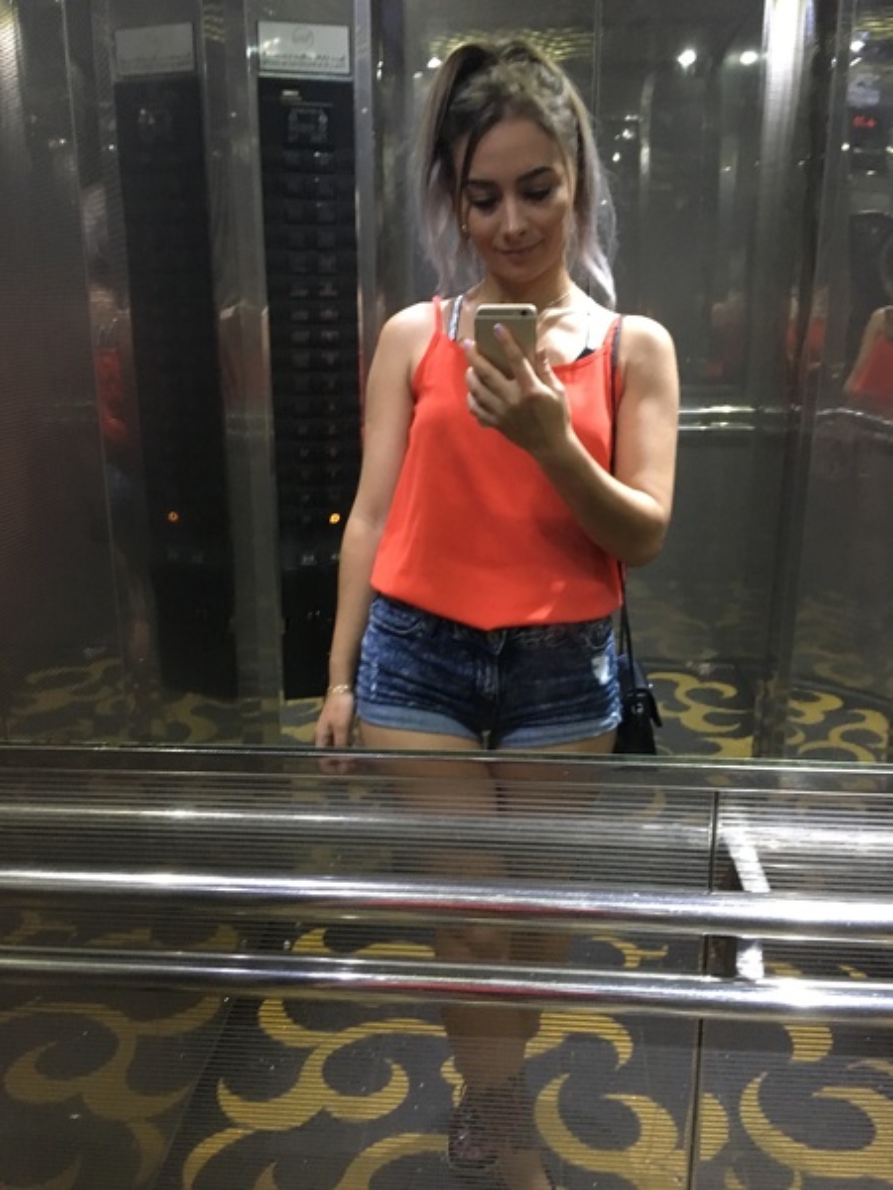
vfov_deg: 61.7
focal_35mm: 29
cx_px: 446
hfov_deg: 48.2
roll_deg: -0.7
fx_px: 997
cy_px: 595
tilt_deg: -16.3
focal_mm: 4.15
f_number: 2.2
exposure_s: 1/17
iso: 400
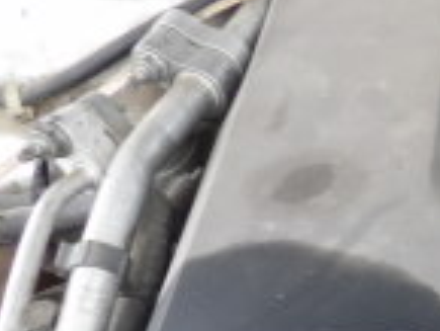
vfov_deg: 13.5
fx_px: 1348
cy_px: 437
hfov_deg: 15.5
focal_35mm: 106
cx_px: 822
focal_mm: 4.3
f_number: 3.2
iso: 100
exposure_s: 1/74
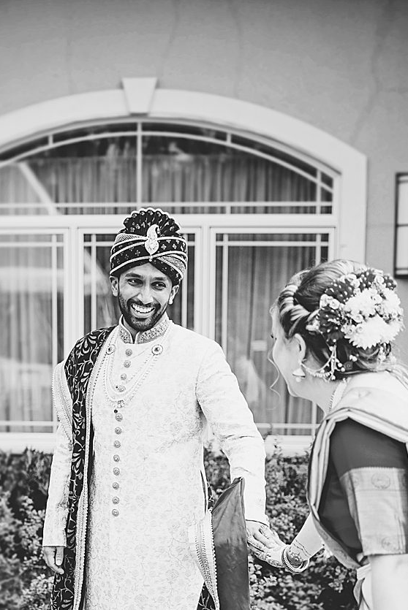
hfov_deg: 22.9
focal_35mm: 59
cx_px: 113
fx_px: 1001
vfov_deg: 33.1
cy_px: 479
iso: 200
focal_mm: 35
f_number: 1.8
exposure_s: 1/3200
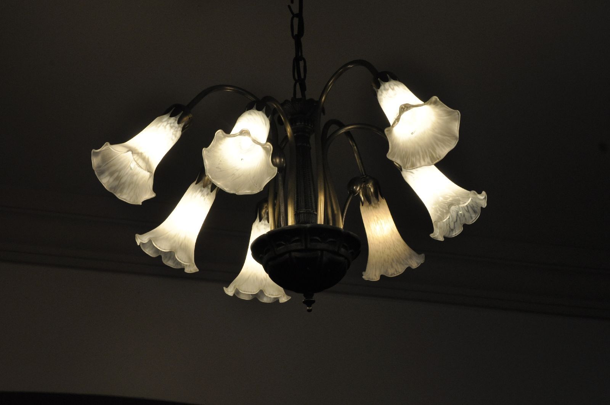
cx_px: 305
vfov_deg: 18.1
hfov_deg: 27.0
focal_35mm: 75
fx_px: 1269
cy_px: 202
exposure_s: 1/125
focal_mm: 50
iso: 800
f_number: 11
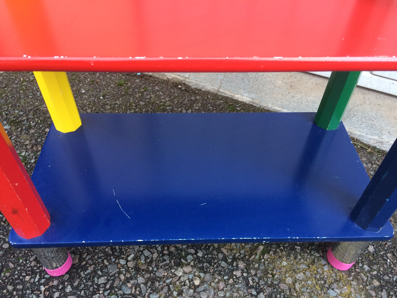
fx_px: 333
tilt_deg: -45.4
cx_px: 198
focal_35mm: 29
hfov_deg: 61.7
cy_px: 149
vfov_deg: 48.2
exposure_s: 1/33
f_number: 2.2
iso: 125
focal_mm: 4.15
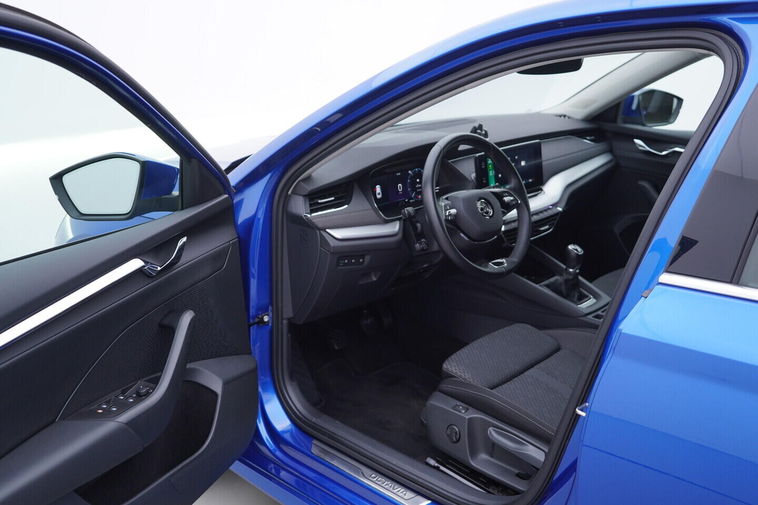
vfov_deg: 36.9
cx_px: 379
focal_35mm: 36
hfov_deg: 53.1
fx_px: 758
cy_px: 252
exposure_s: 1/50
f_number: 3.2
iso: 125
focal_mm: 24
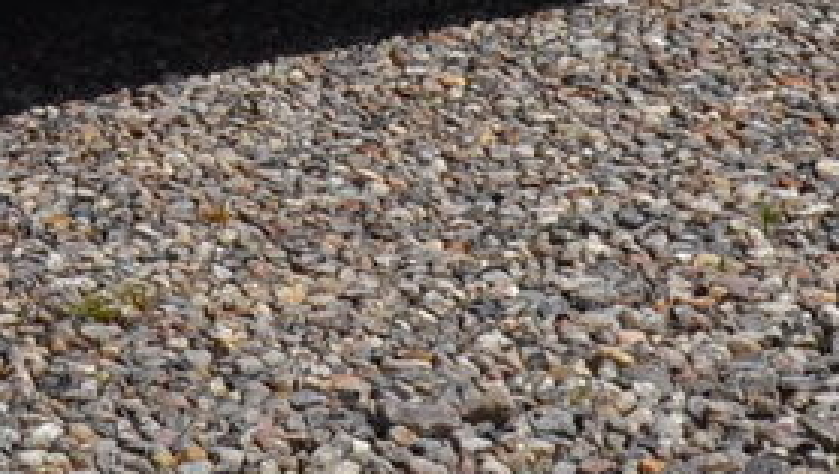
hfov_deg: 8.2
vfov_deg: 4.4
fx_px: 5790
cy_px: -1123
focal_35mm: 260
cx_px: -205
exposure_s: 1/400
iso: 100
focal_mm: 24
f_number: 10
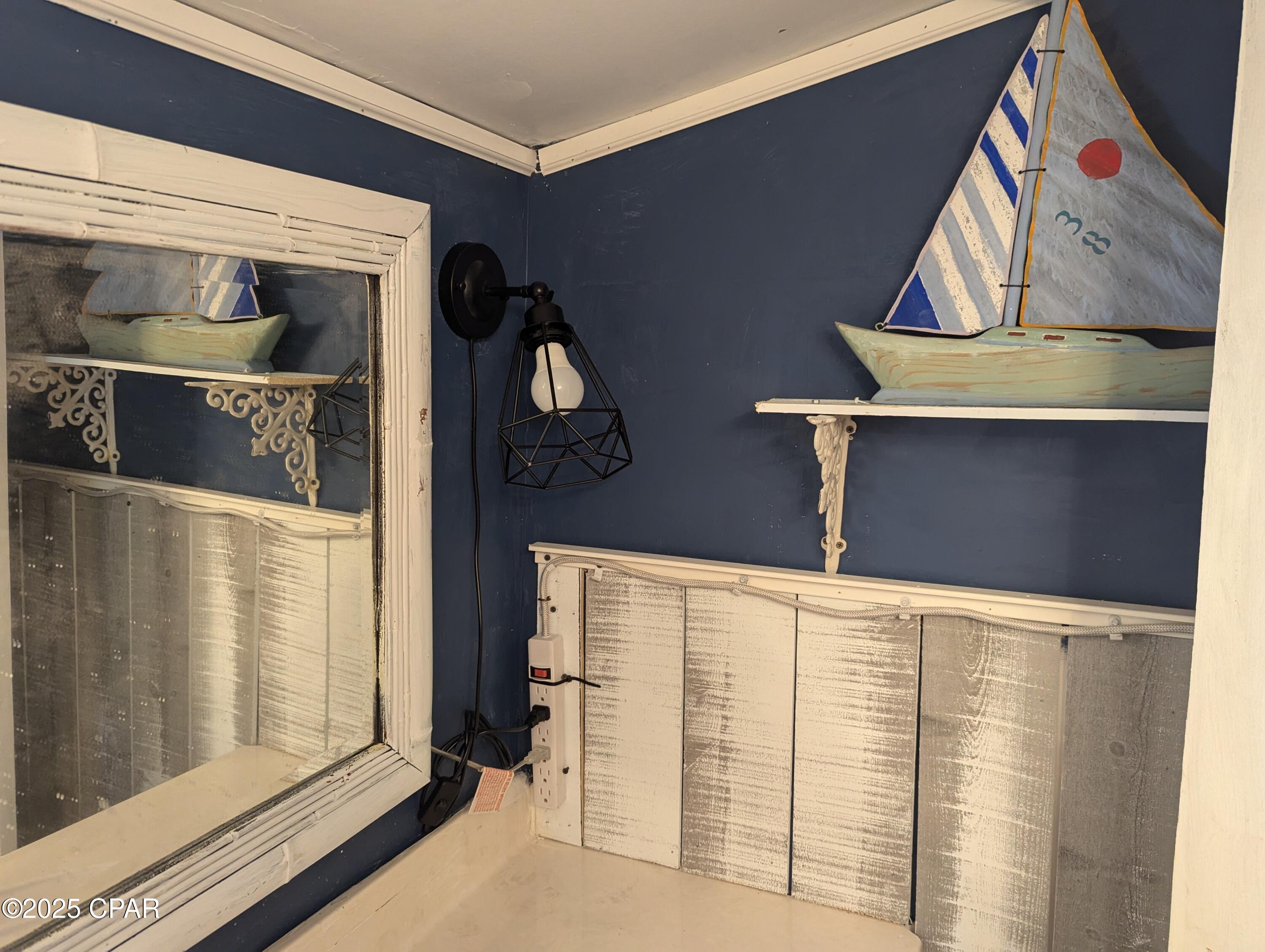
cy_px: 476
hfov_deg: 71.5
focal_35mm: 24
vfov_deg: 56.9
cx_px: 632
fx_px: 878
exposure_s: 1/120
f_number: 1.85
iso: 752
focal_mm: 6.81
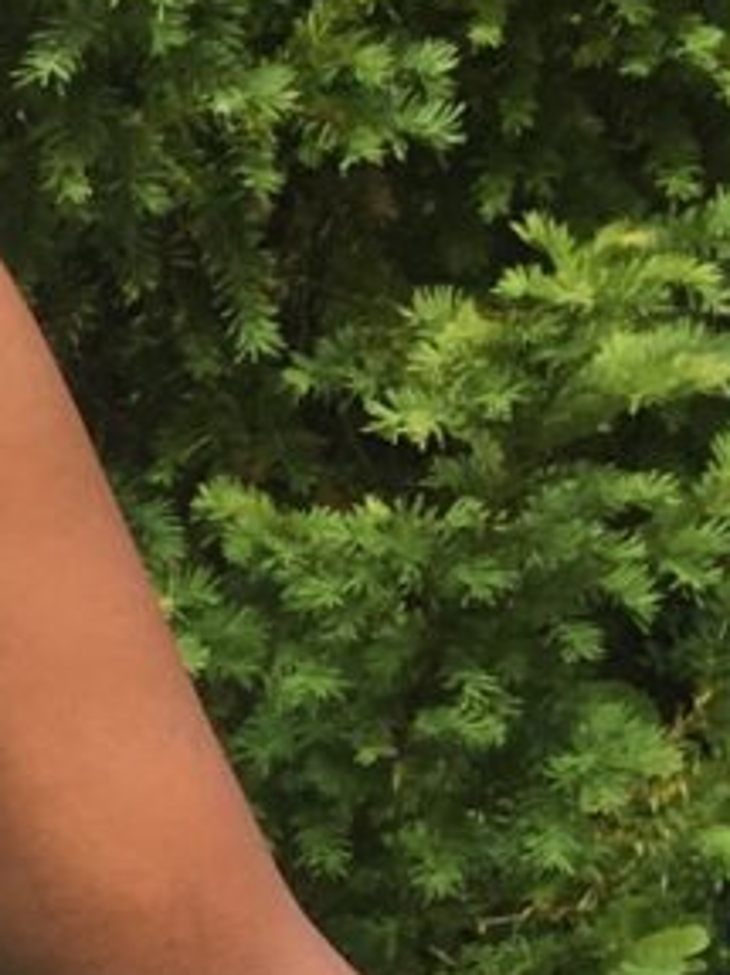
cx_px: -1603
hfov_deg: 6.4
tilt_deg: -18.6
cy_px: 1970
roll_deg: +1.2
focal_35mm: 207
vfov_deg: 9.0
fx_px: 5825
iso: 25
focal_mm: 4.15
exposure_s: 1/384
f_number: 2.2
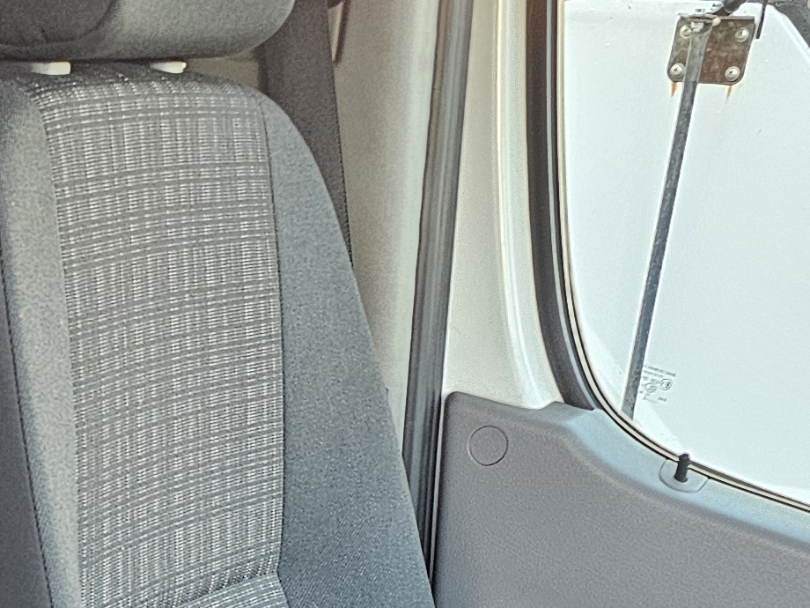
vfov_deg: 13.7
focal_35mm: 100
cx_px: -283
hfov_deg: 18.1
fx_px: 2340
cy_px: 982
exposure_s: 1/100
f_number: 1.7
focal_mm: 6.3
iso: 320
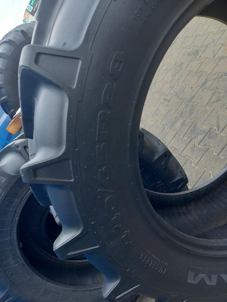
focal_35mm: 25
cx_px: 114
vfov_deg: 69.4
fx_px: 219
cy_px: 151
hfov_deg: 54.9
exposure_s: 1/50
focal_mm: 4.65
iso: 64
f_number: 1.8
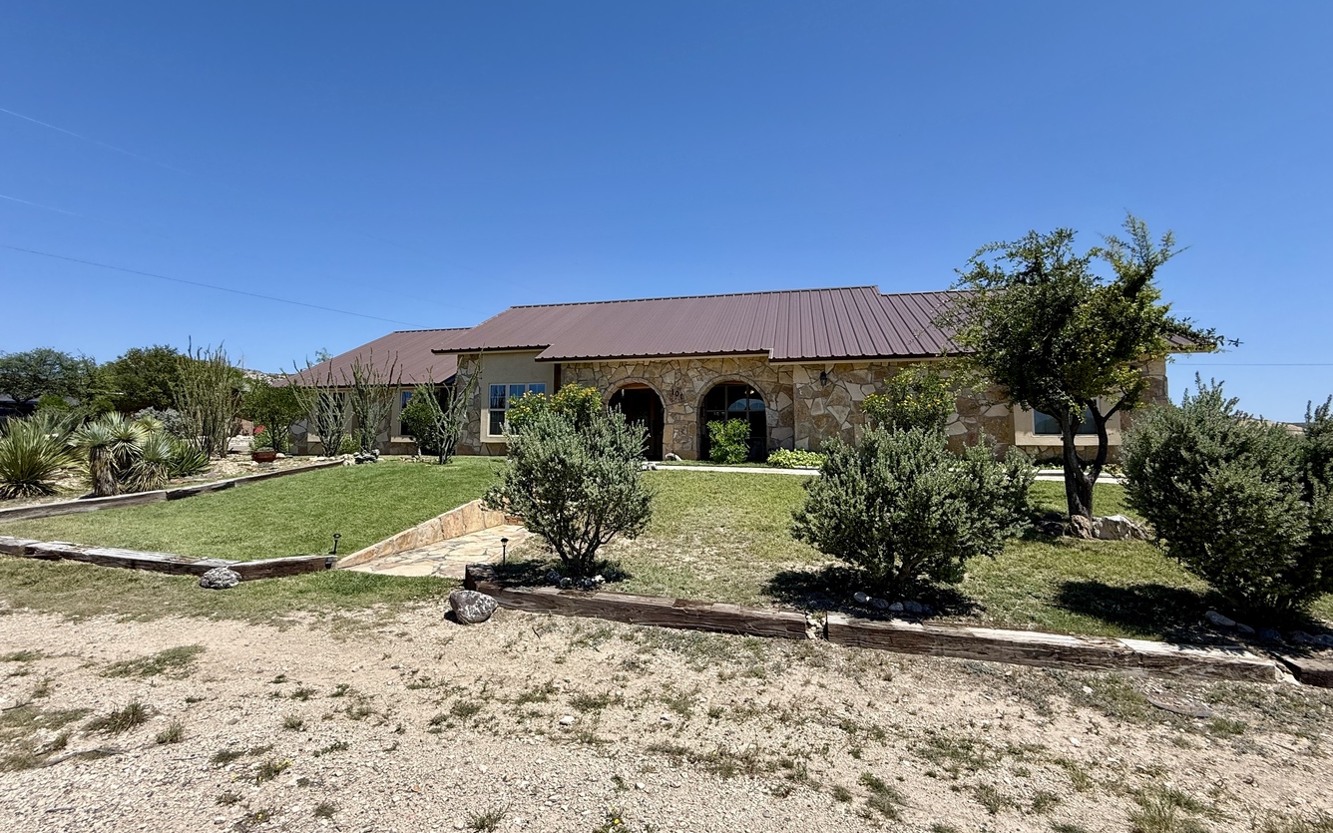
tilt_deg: +4.5
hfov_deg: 97.8
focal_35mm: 16
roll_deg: -0.5
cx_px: 649
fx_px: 581
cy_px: 397
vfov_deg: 71.2
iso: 50
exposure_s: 1/2092
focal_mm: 2.22
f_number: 2.2
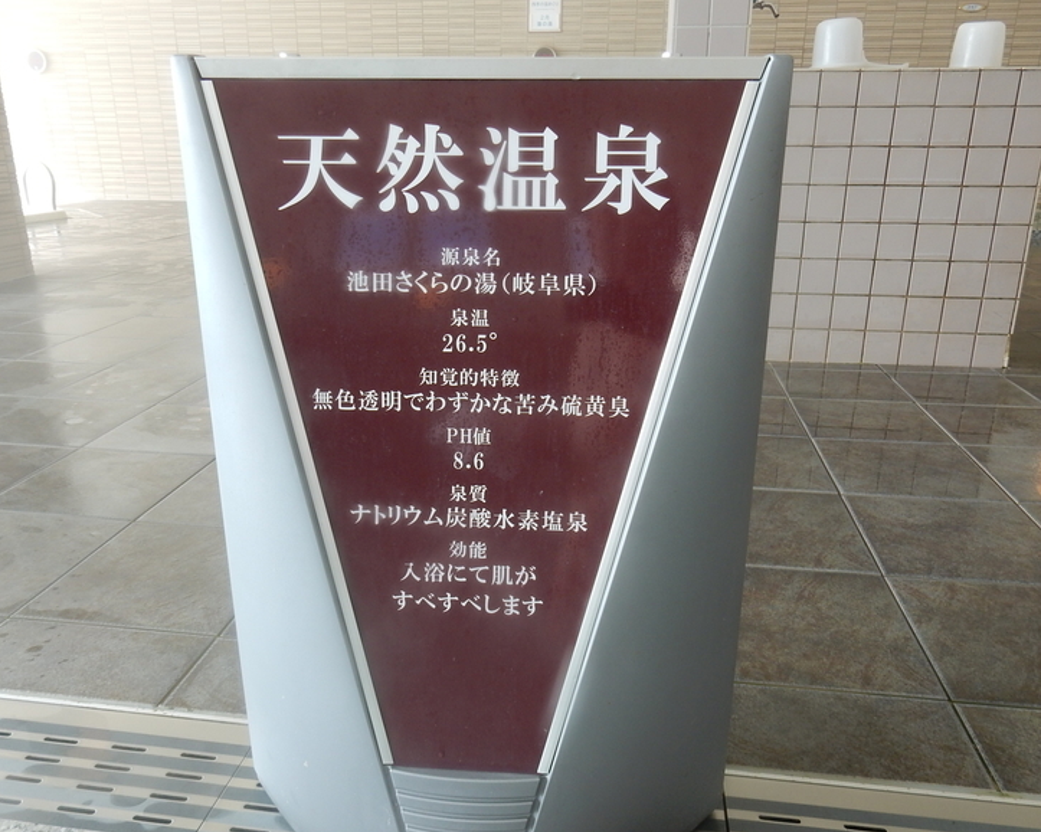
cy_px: 423
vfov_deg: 53.2
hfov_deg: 64.1
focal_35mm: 27
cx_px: 517
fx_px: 832
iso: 125
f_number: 3.7
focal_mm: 4.5
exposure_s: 1/100
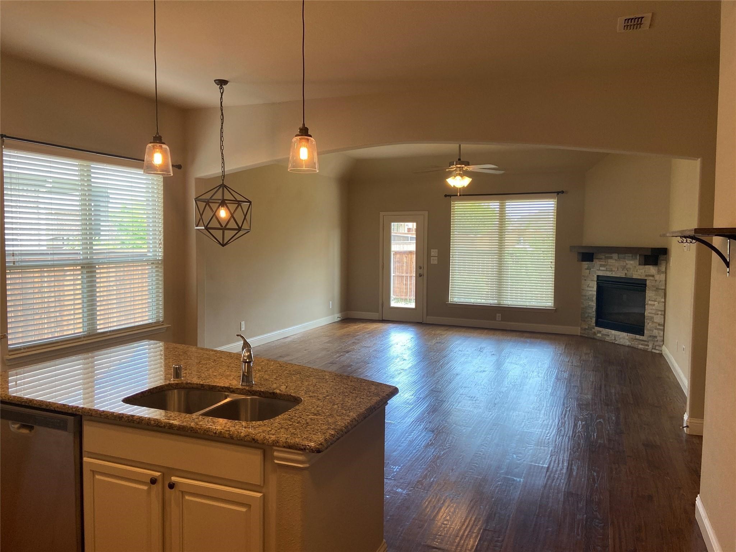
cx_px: 368
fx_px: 553
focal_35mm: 26
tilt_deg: -4.0
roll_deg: -0.7
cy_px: 276
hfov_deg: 67.3
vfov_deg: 53.1
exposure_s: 1/60
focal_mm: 4.25
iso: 80
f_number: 1.8
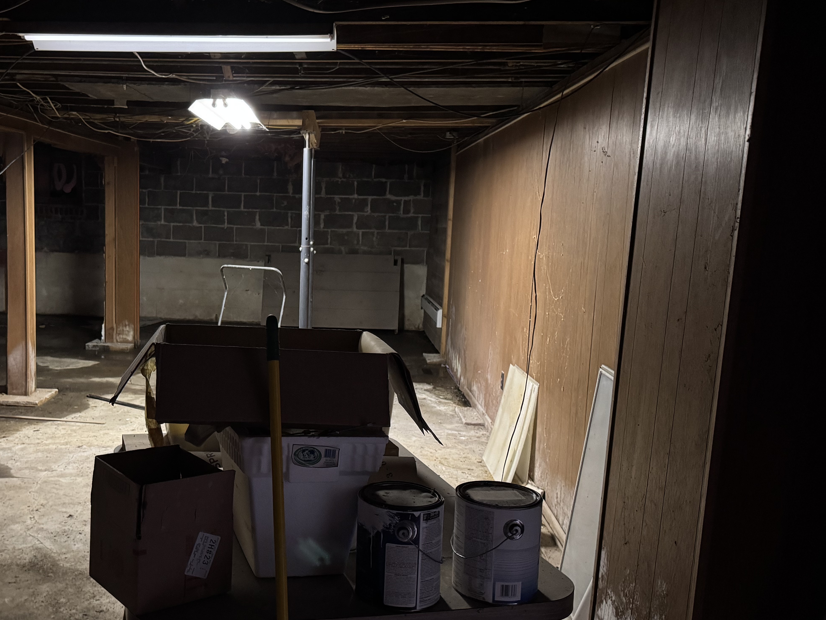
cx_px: 270
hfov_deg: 51.6
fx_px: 835
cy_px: 326
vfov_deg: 40.7
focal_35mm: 35
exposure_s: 1/30
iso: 1250
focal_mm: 6.76
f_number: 1.78
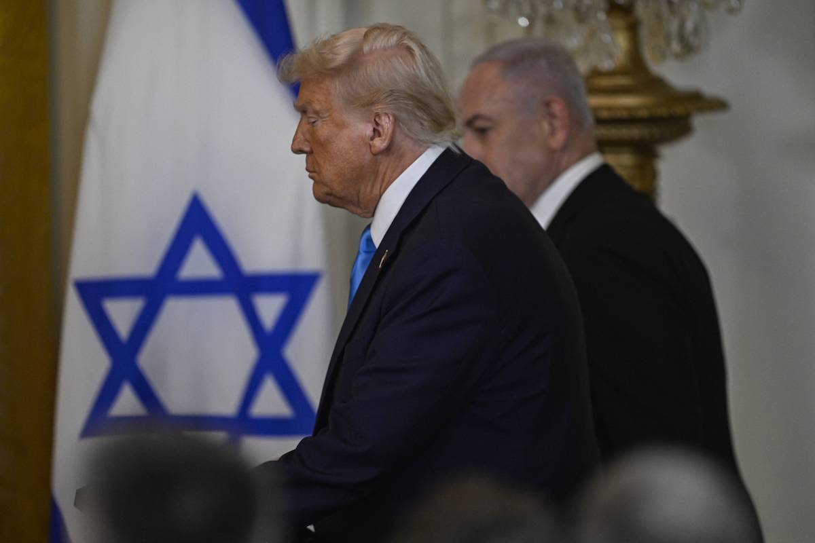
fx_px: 9055
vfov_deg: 3.4
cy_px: 272
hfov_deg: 5.2
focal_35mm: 400
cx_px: 408
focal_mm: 400
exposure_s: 1/320
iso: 2500
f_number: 3.2
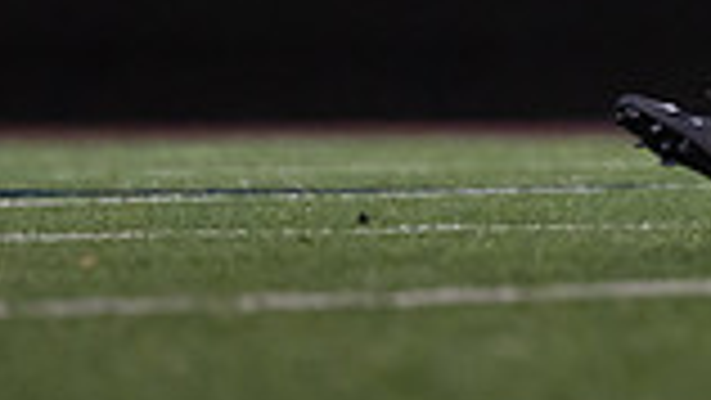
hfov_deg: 2.2
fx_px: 18671
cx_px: 1128
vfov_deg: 1.2
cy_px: -388
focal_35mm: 990
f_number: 2.8
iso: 2500
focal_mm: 200
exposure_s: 1/1000
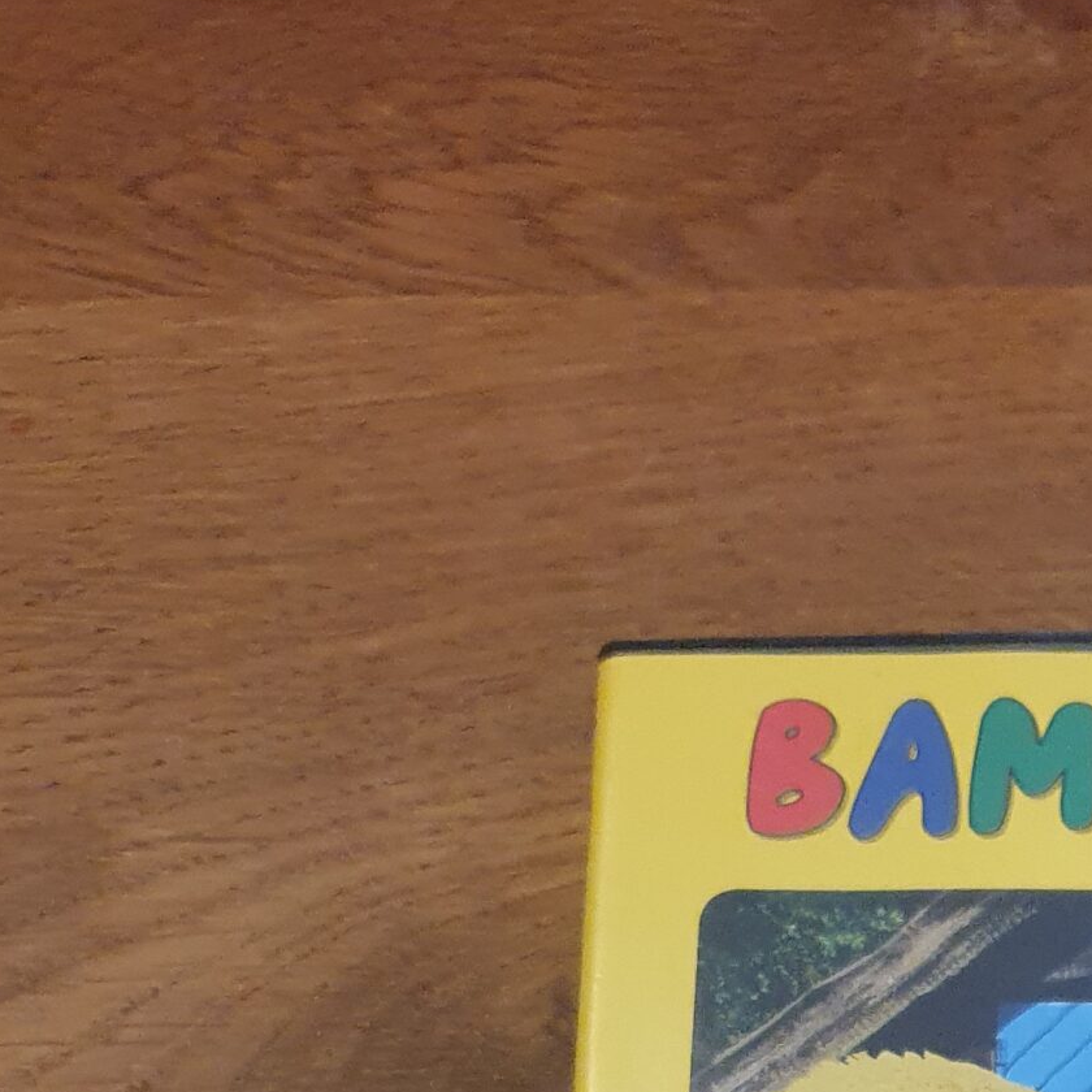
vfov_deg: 21.3
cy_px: 1569
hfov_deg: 23.2
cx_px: 1200
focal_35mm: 70
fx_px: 2498
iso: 400
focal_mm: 4.32
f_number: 1.5
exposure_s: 1/50
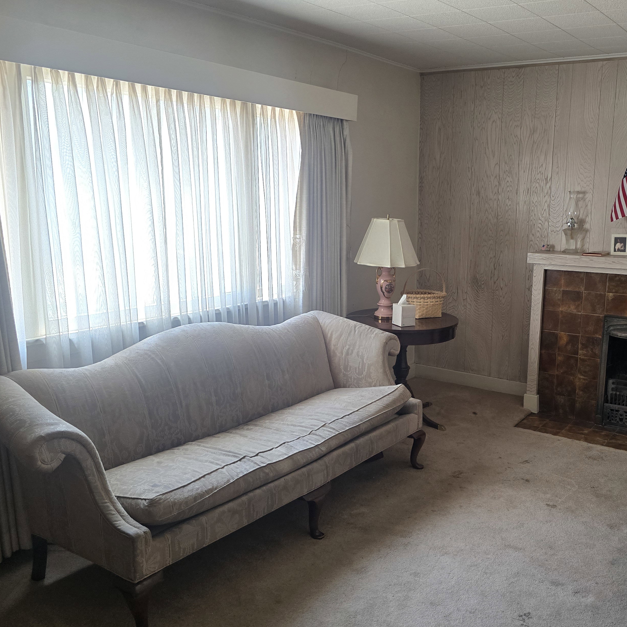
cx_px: 425
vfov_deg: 49.7
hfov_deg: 48.8
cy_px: 345
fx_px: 676
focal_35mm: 33
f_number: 1.7
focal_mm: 6.3
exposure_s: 1/120
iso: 320
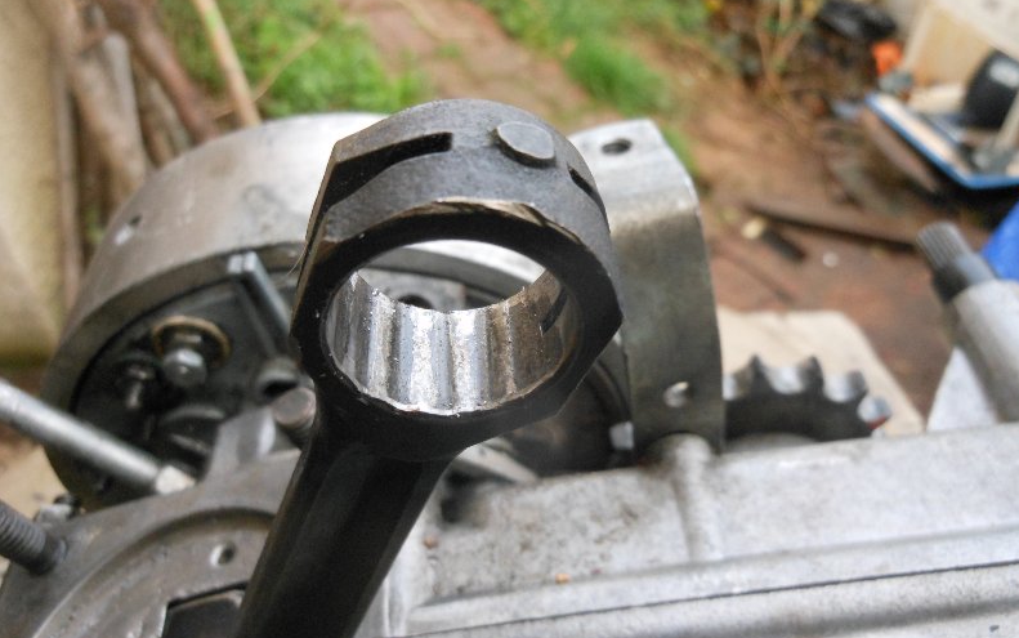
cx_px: 514
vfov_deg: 41.8
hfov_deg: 62.9
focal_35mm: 30
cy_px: 362
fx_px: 833
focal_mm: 5
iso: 400
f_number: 3.7
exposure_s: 1/200
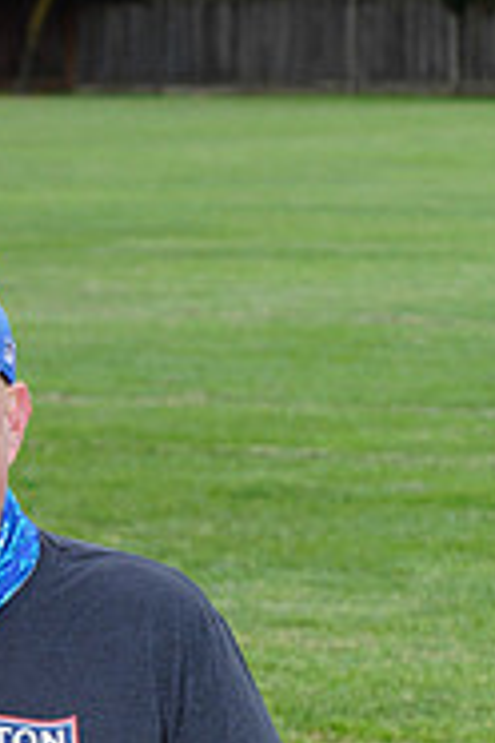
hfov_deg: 4.9
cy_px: 927
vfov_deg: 7.3
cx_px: -210
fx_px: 5795
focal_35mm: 281
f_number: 8
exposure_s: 1/200
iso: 200
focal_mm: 90
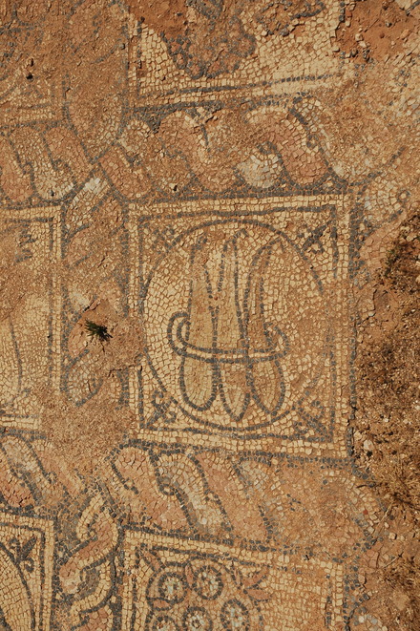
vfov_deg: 37.9
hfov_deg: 25.7
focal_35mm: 52
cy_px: 316
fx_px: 920
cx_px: 210
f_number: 10
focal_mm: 35
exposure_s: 1/1000
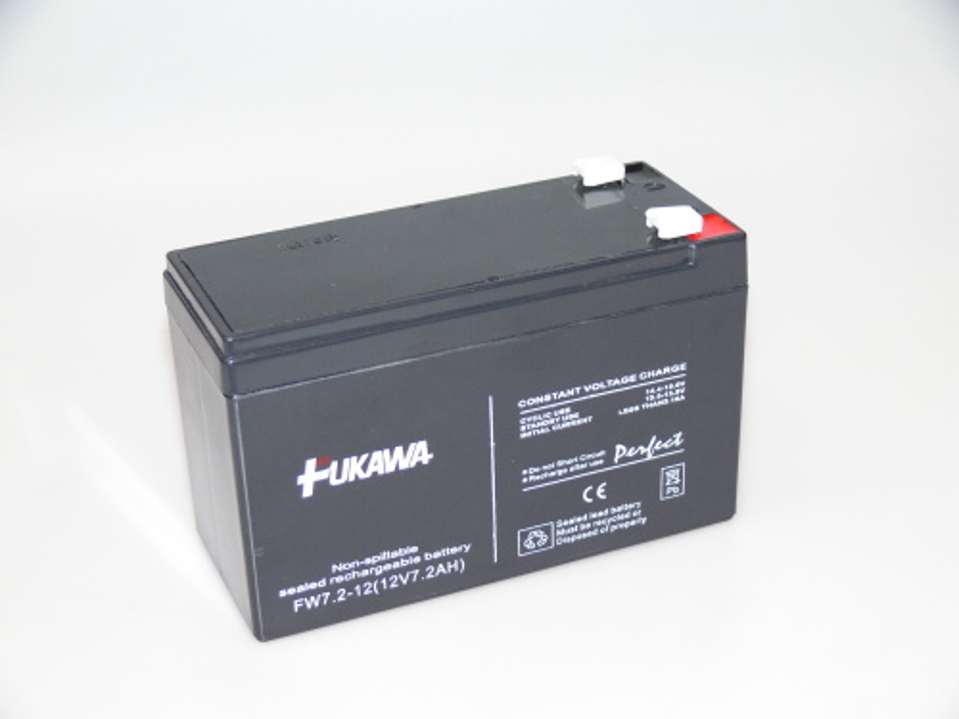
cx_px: 480
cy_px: 360
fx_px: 1801
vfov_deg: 22.6
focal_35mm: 65
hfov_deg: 29.8
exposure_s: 1/30
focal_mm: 13.8
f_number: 3.2
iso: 200
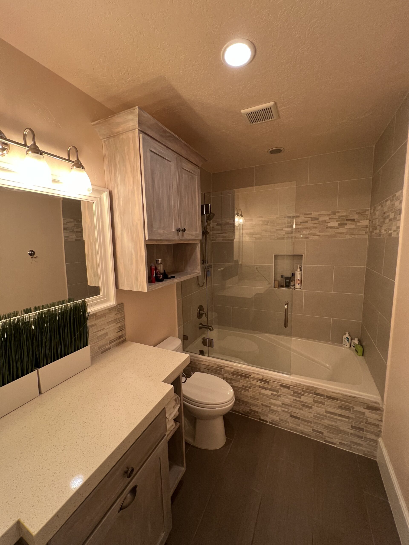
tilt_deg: -8.4
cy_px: 272
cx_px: 204
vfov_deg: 106.2
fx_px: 205
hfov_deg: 89.9
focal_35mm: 13
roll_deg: +0.7
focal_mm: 1.57
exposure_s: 1/60
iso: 160
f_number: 1.8
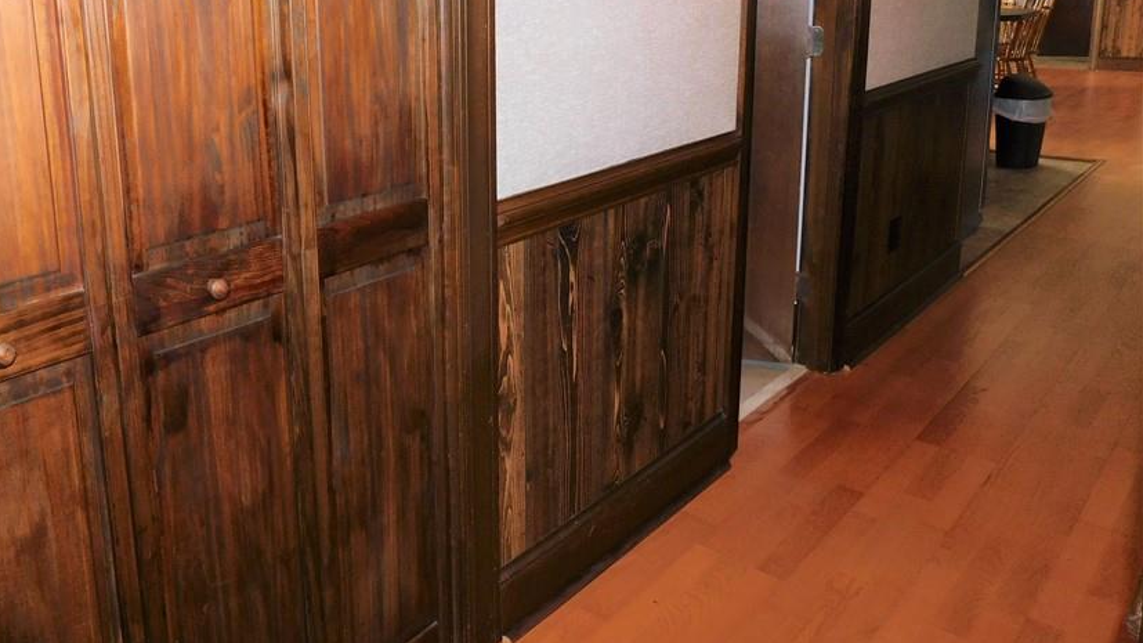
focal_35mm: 31
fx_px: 939
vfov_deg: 36.9
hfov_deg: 61.9
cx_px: 437
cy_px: 160
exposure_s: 1/30
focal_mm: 4
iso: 200
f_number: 3
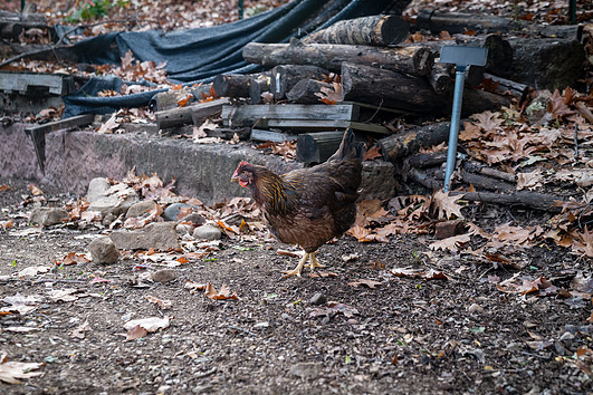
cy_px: 210
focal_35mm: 59
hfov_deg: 33.9
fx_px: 972
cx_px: 271
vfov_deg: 23.0
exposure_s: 1/500
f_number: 4
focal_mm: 54
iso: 1000
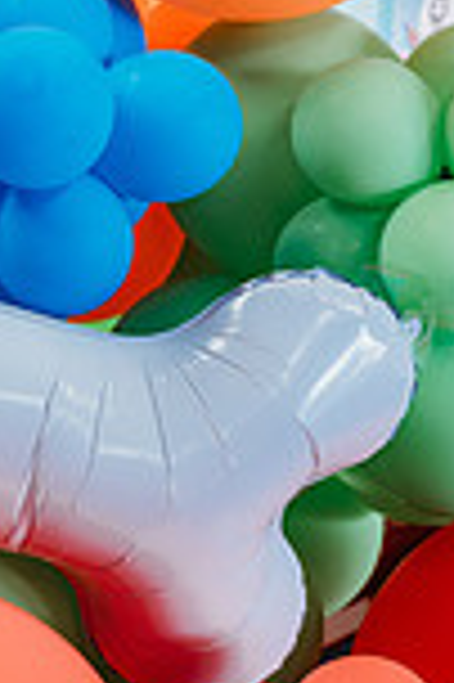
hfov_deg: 18.6
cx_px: -13
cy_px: 315
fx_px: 1346
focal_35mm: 71
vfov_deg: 28.5
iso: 1000
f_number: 2.5
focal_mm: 24
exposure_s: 1/250
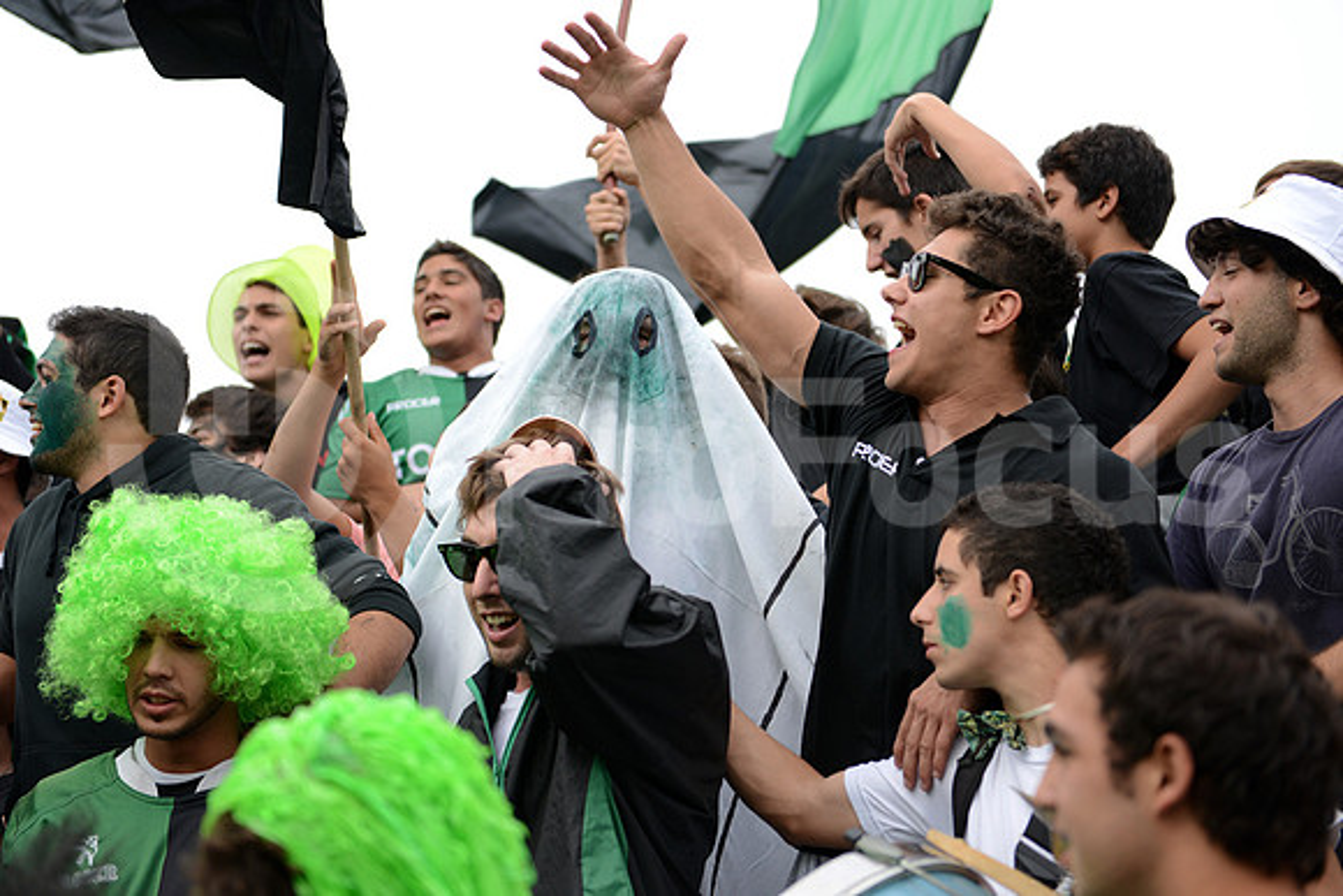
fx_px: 2612
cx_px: 672
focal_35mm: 70
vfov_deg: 19.5
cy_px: 448
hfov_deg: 28.8
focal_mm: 70
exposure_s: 1/1600
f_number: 2.8
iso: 400
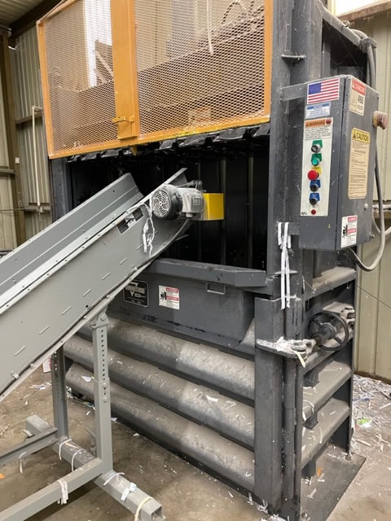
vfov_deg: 67.3
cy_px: 260
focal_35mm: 26
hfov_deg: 53.1
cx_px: 196
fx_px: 392
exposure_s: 1/60
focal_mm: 4.2
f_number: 1.6
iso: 320
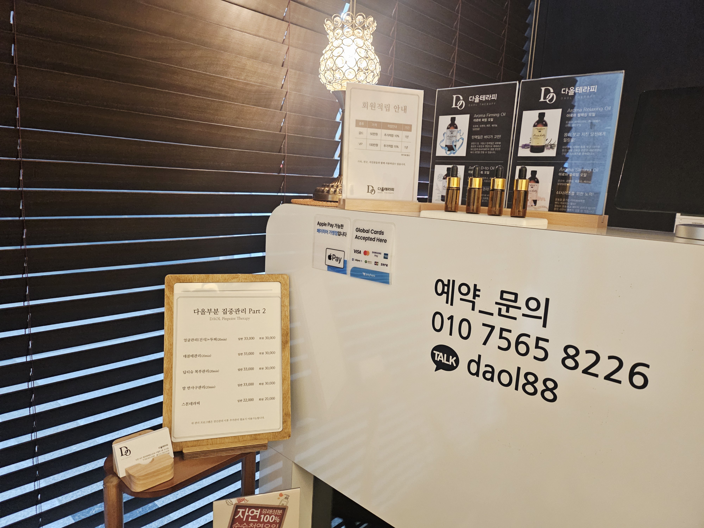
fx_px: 488
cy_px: 264
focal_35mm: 24
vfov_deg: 56.8
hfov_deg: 71.6
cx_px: 352
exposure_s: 1/120
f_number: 1.8
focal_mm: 5
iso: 800
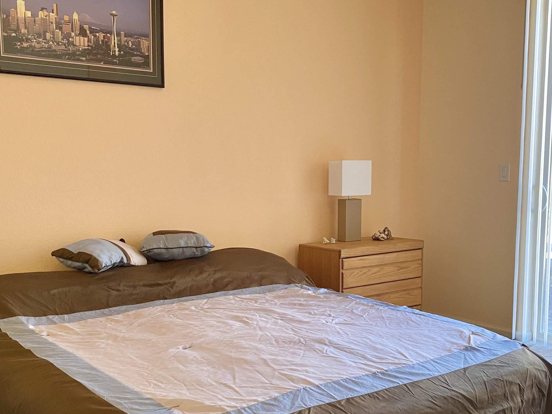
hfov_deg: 44.7
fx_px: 670
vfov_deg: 34.1
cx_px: 302
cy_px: 263
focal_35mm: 42
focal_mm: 4.25
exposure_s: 1/60
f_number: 1.8
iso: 100
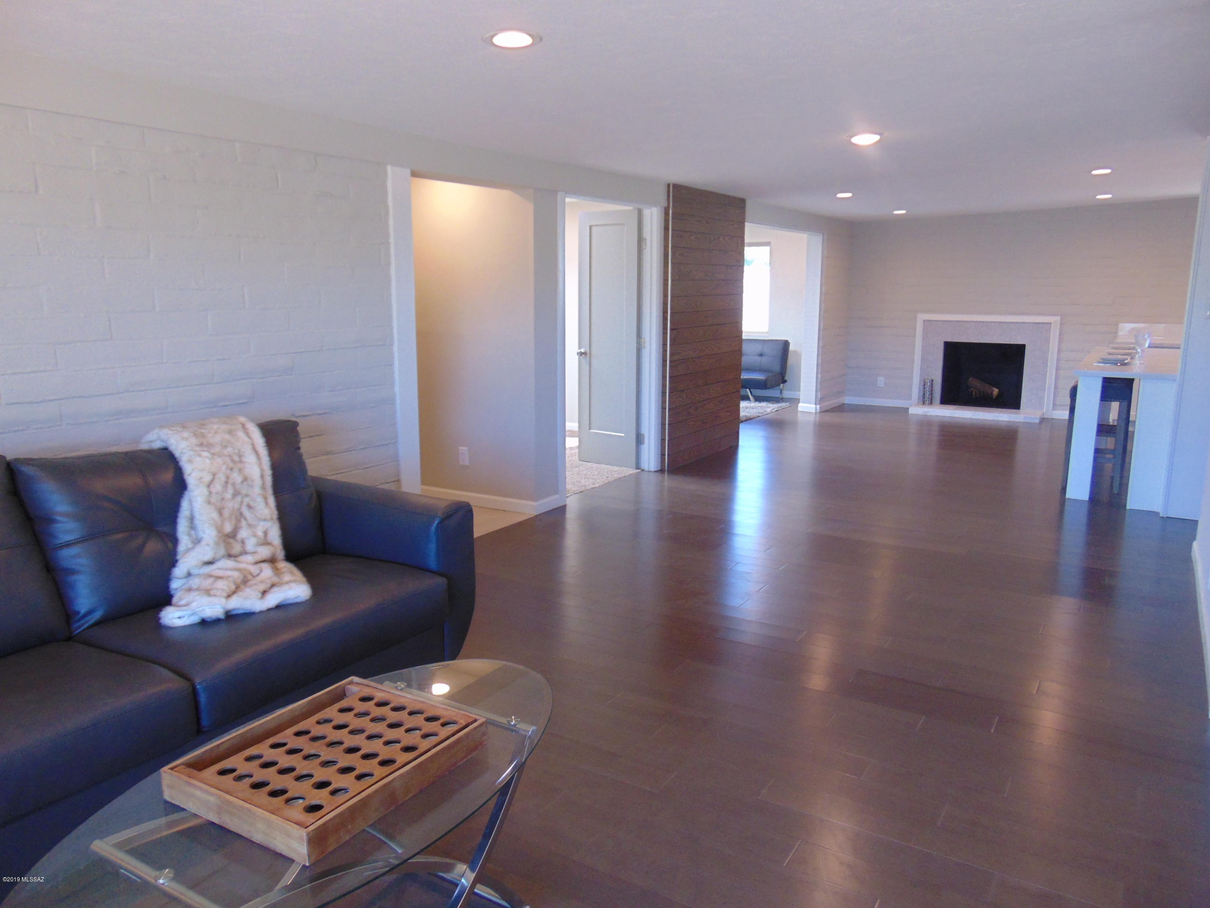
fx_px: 874
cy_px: 454
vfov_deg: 54.9
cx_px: 605
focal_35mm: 25
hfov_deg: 69.4
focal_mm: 4.5
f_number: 3
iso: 160
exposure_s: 1/30
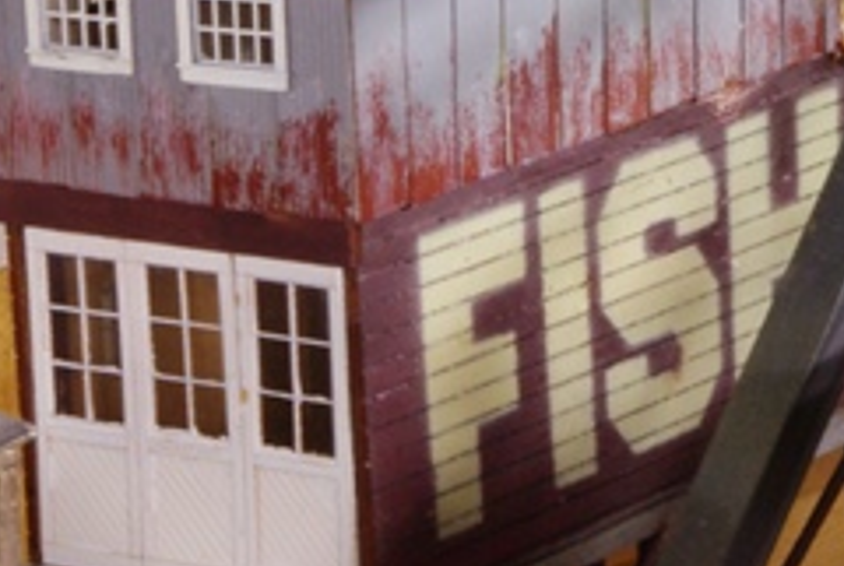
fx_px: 5872
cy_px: 179
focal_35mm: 250
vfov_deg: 5.5
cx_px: 816
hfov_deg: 8.2
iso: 200
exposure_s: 30
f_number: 38
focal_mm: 50
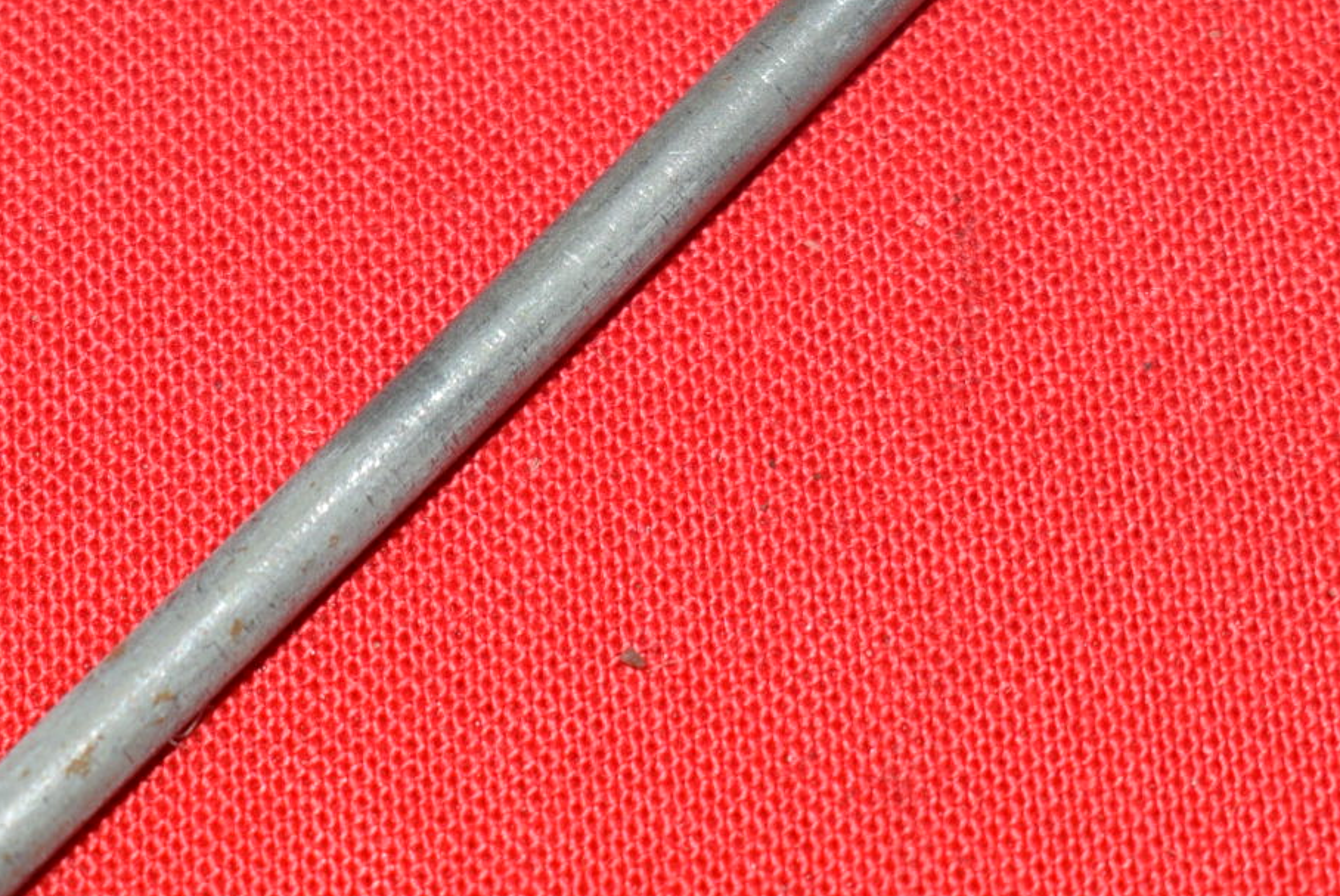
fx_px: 6258
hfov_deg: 12.2
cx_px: 360
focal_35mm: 168
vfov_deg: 8.2
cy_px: 647
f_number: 5.6
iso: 125
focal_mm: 34
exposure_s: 1/160
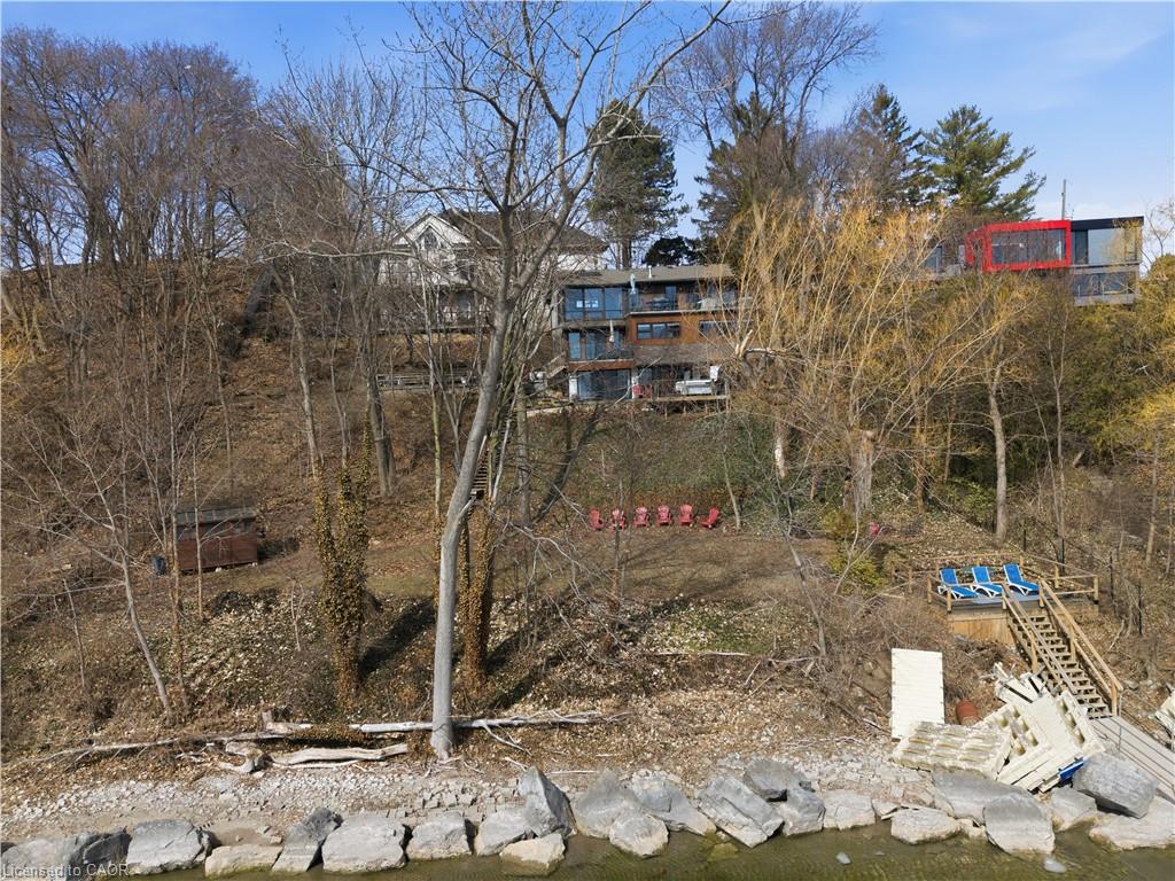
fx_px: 815
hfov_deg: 71.6
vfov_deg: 56.8
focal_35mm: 24
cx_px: 588
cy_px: 440
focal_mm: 8.7
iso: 100
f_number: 1.8
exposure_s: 1/3200
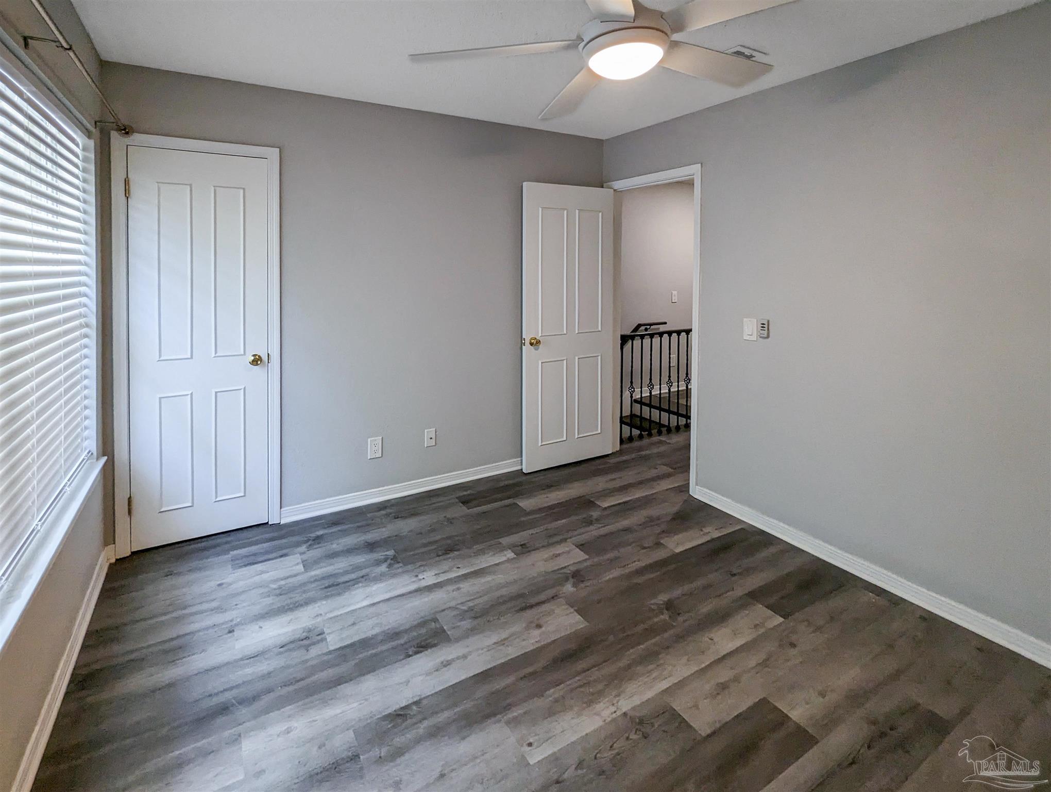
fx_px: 486
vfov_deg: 78.2
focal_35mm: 16
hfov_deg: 94.4
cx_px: 526
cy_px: 396
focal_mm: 2.35
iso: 186
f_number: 2.2
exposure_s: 1/120
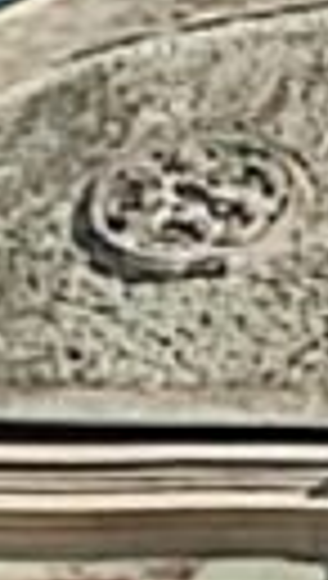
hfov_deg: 2.3
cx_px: 1505
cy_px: -279
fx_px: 7973
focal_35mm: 518
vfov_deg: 4.1
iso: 50
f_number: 1.79
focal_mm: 4.71
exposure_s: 1/1287
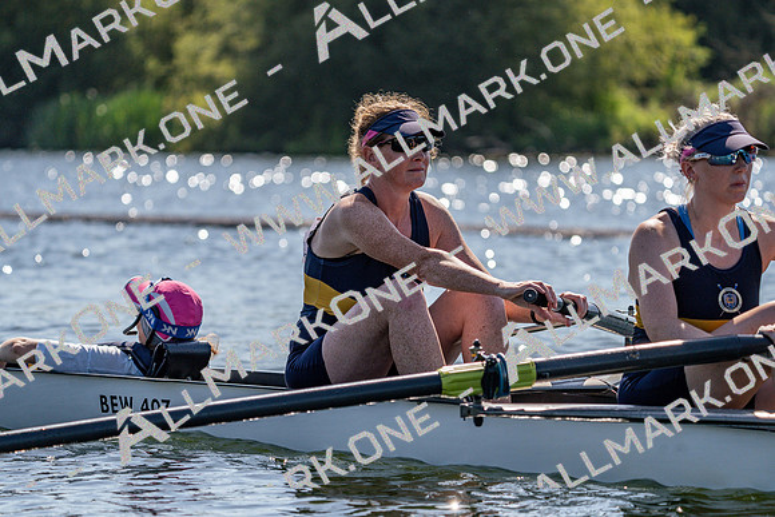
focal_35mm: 227
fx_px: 4888
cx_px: 388
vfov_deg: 6.1
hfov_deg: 9.1
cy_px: 258
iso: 250
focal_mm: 227
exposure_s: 1/2000
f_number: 5.6
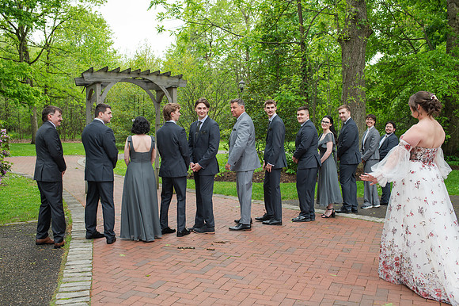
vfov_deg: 37.8
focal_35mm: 35
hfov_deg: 54.5
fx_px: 446
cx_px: 230
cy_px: 153
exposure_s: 1/320
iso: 140
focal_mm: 35
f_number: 4.5
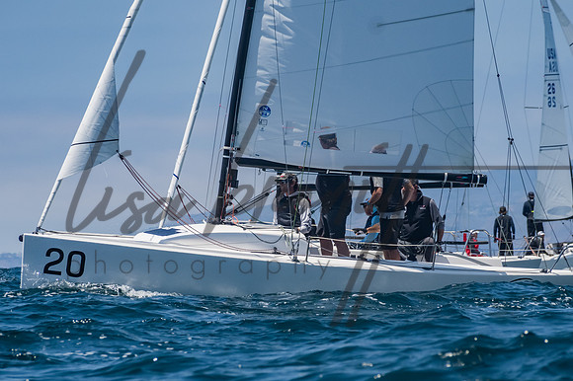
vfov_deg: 3.5
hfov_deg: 5.3
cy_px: 190
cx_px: 286
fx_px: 6204
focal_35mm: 390
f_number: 14
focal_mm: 260
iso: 640
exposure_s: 1/1250
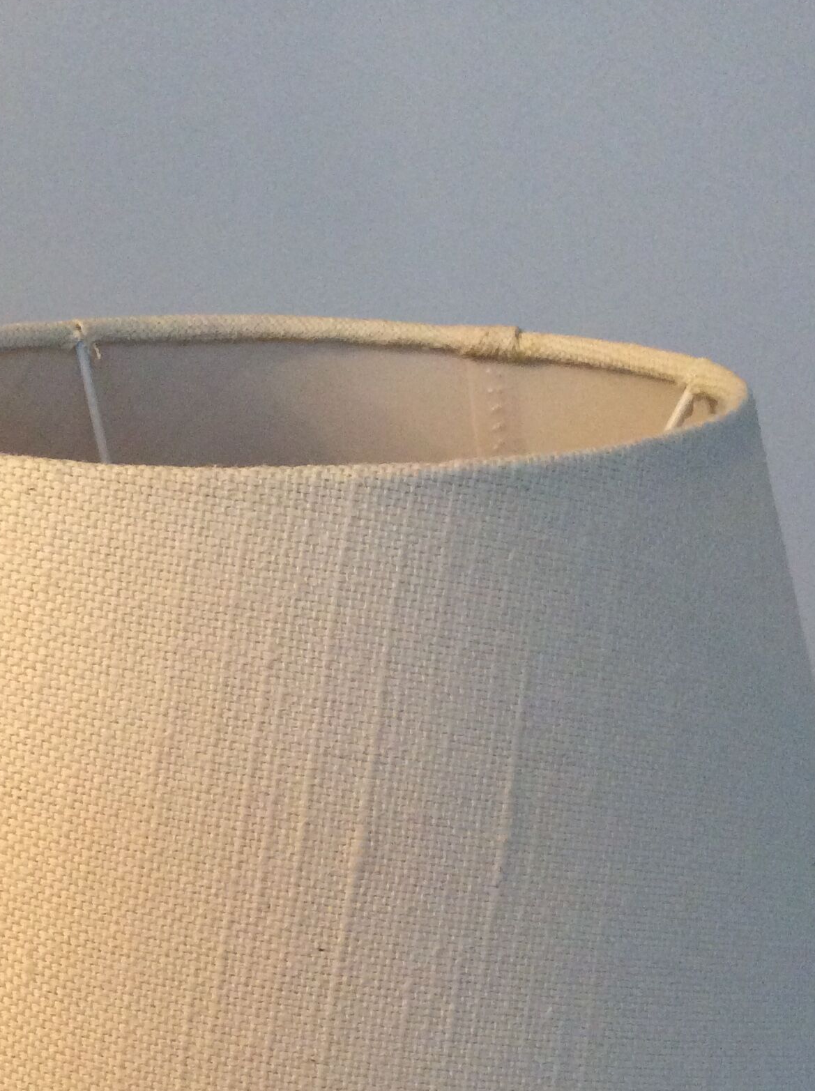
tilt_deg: -19.3
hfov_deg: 27.4
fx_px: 1668
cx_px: 301
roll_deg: +1.6
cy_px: 828
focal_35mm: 53
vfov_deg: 35.4
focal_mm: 3.3
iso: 200
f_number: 2.4
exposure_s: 1/25
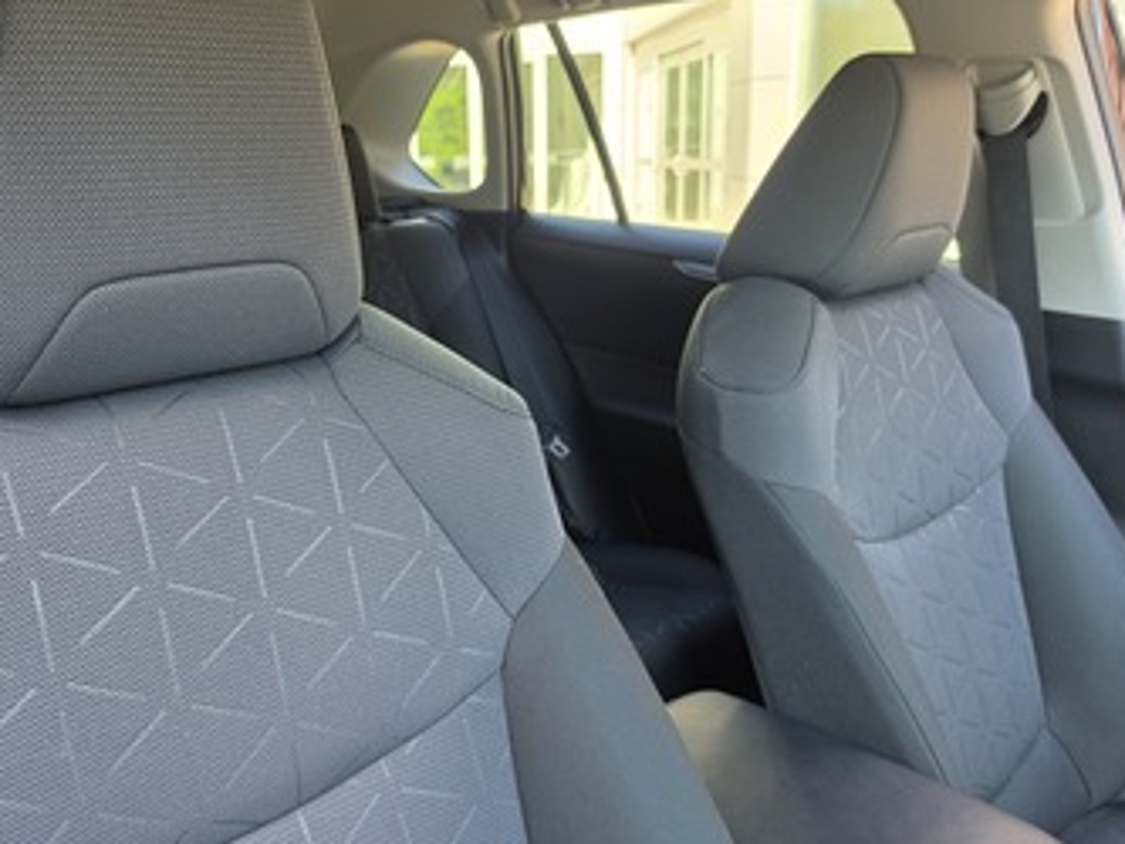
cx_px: 446
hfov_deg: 61.1
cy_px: 410
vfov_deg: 48.3
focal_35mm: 29
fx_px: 943
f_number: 1.4
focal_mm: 6.5
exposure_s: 1/180
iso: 80
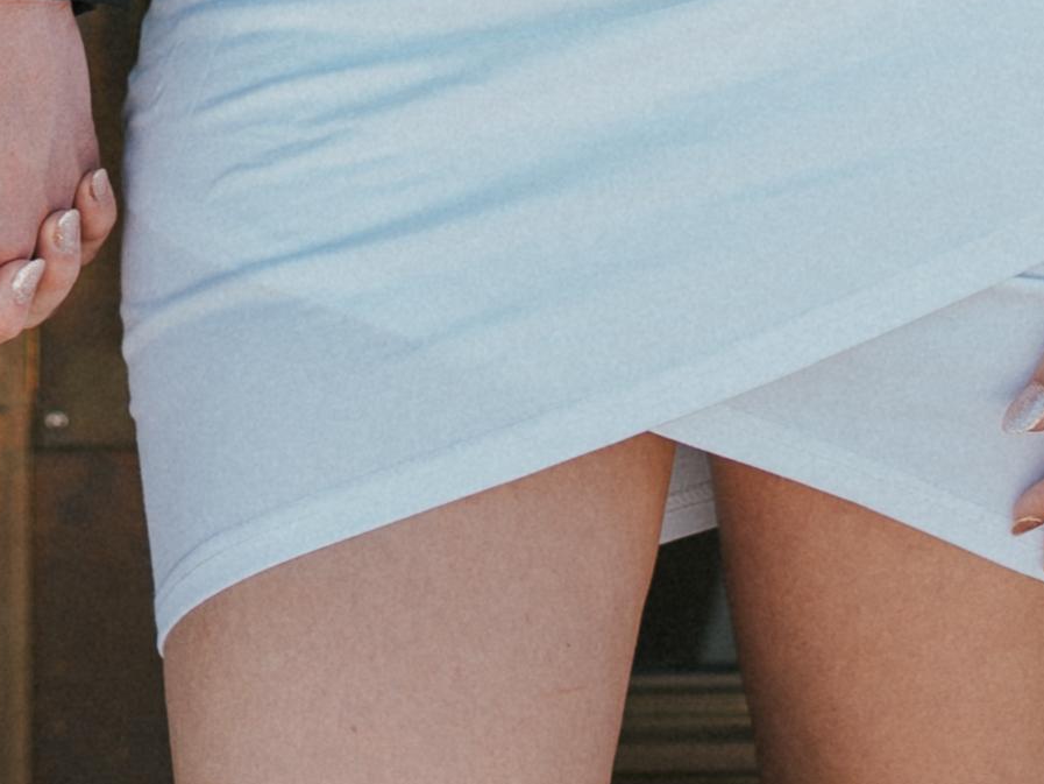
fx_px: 7933
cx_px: 74
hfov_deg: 7.5
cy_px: -1184
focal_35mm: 263
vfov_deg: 5.4
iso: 50
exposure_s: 1/800
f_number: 1.4
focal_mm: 35
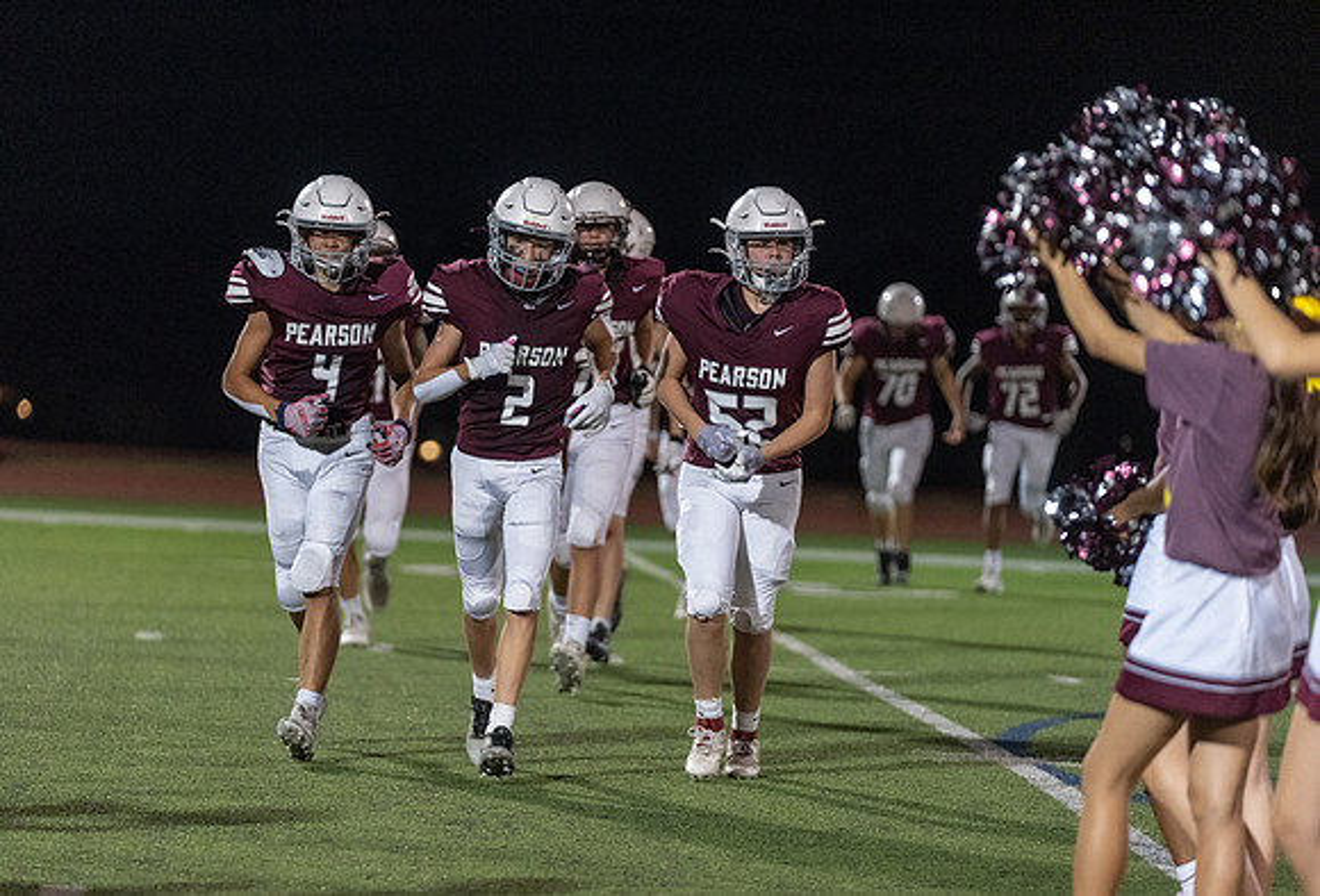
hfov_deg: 10.8
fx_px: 6958
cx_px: 574
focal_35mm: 189
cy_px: 497
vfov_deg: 7.4
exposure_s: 1/1000
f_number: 2.8
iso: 4000
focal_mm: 168
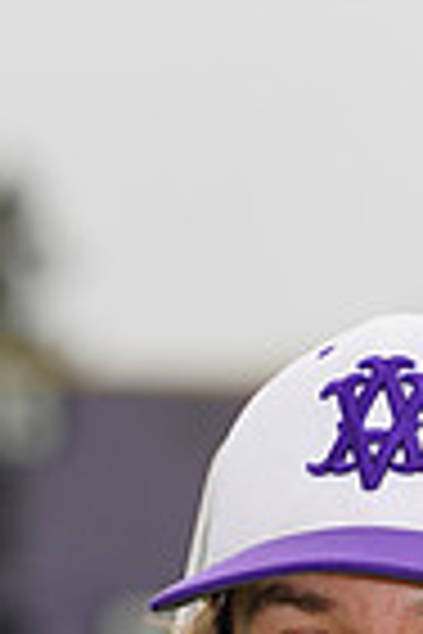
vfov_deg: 2.1
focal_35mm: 991
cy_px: 1241
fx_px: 17465
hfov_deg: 1.4
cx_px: 344
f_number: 9
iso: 160
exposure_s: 1/250
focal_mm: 241
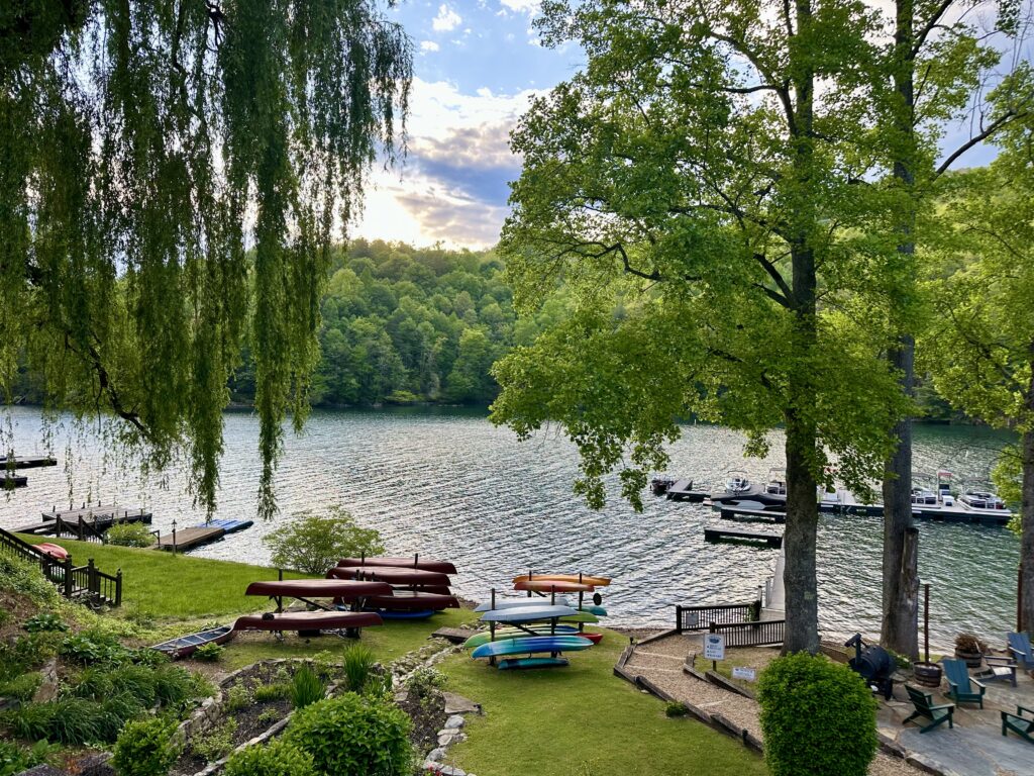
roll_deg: -0.4
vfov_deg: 56.8
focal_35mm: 24
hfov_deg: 71.6
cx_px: 517
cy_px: 388
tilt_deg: -1.5
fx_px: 717
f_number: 1.78
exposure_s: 1/380
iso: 80
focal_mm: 6.86
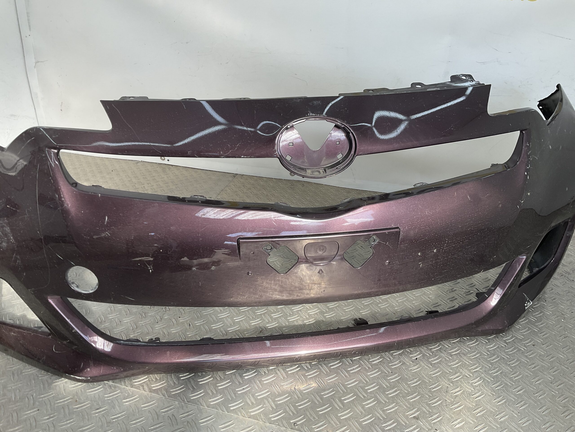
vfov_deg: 48.2
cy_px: 216
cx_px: 288
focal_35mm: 29
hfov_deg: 61.7
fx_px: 482
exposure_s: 1/281
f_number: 1.8
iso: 16
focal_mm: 3
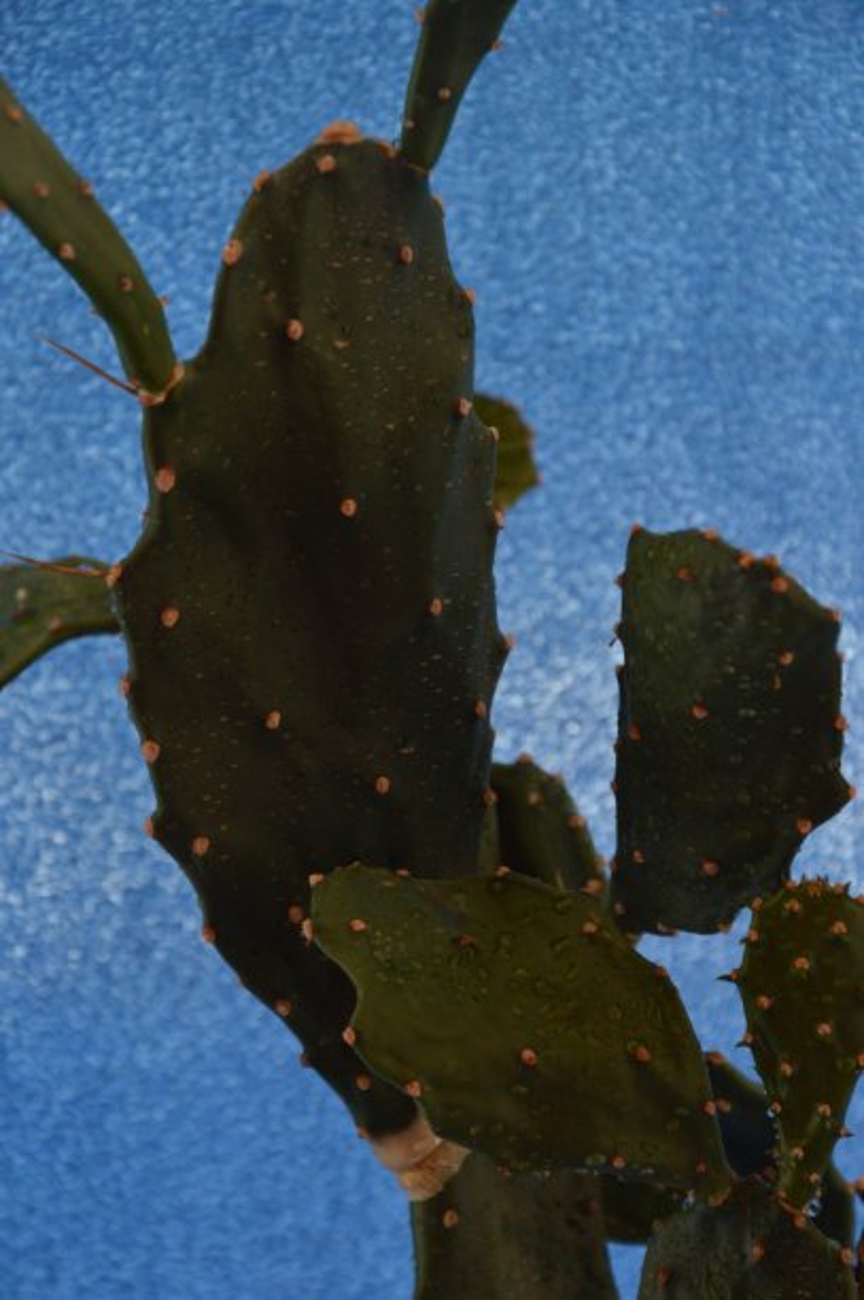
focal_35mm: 158
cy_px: 650
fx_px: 5679
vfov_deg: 13.1
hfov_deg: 8.7
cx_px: 432
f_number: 8
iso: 800
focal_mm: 105
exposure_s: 1/60
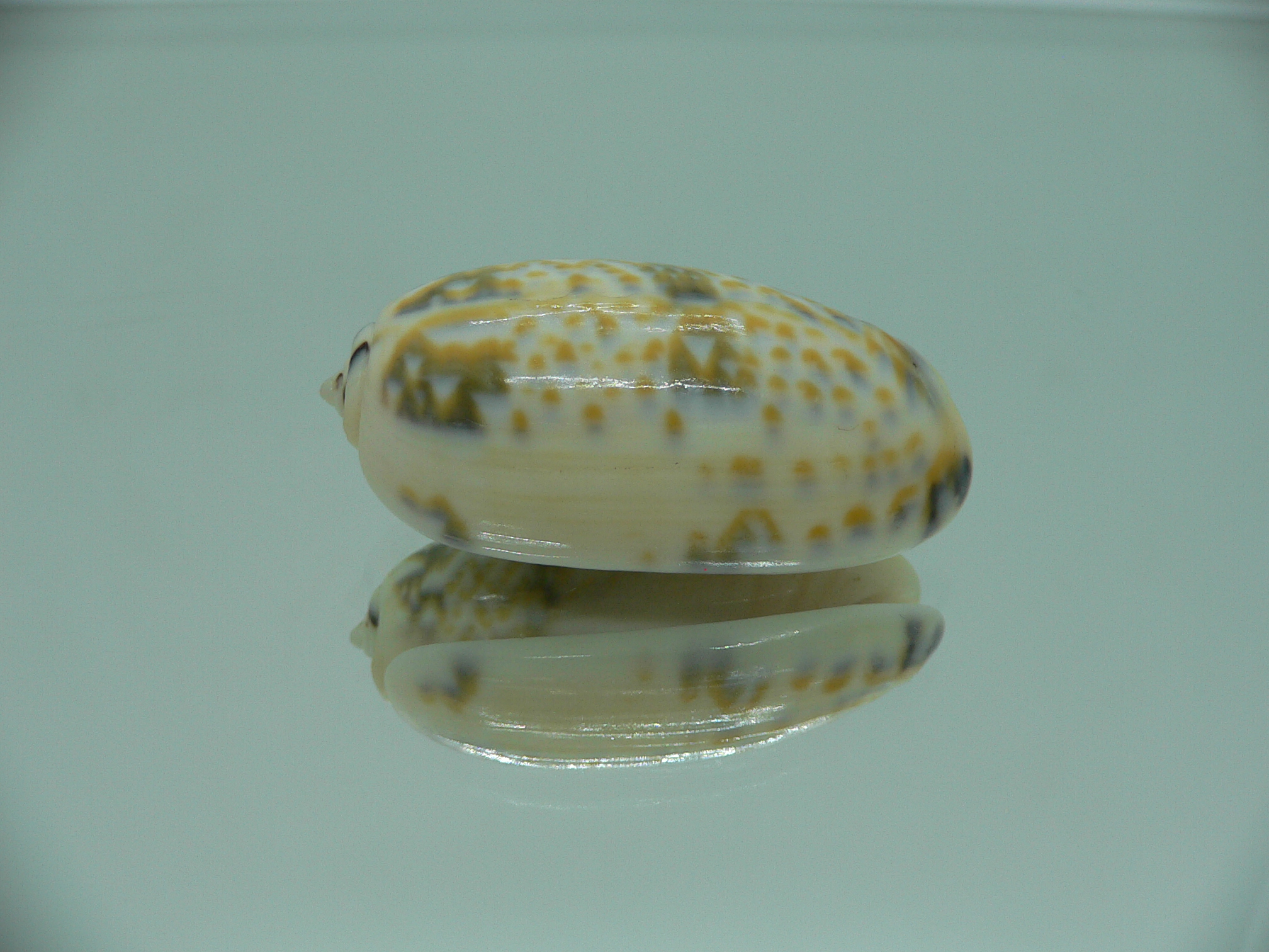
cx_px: 634
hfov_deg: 52.6
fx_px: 1283
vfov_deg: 40.7
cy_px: 476
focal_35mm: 35
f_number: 2.8
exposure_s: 1/60
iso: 80
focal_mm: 4.6
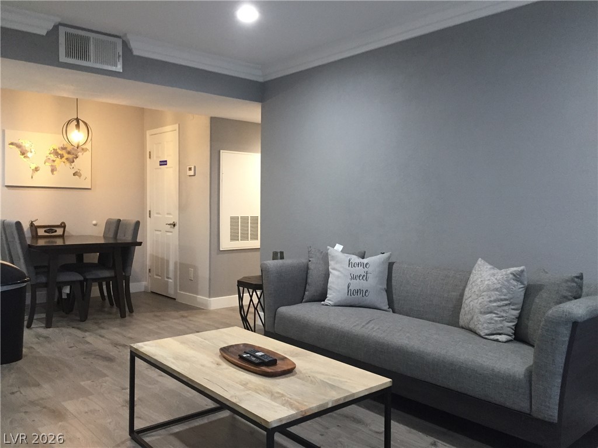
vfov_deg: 48.2
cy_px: 224
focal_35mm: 29
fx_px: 501
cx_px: 299
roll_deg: +0.4
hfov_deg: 61.7
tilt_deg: -2.5
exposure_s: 1/30
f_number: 2.2
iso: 160
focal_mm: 4.15
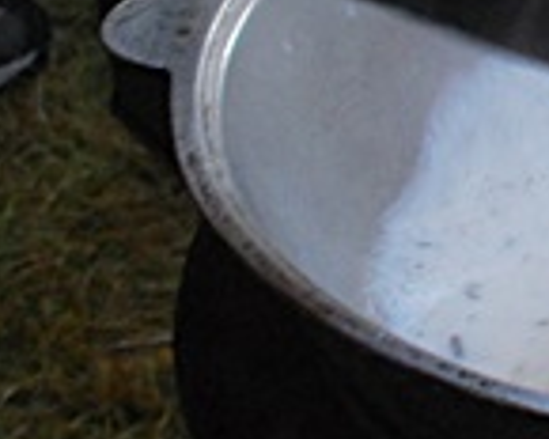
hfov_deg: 7.8
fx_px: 3926
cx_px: 947
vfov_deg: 6.4
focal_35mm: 242
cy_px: -91
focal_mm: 31
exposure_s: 1/30
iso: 800
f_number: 5.6
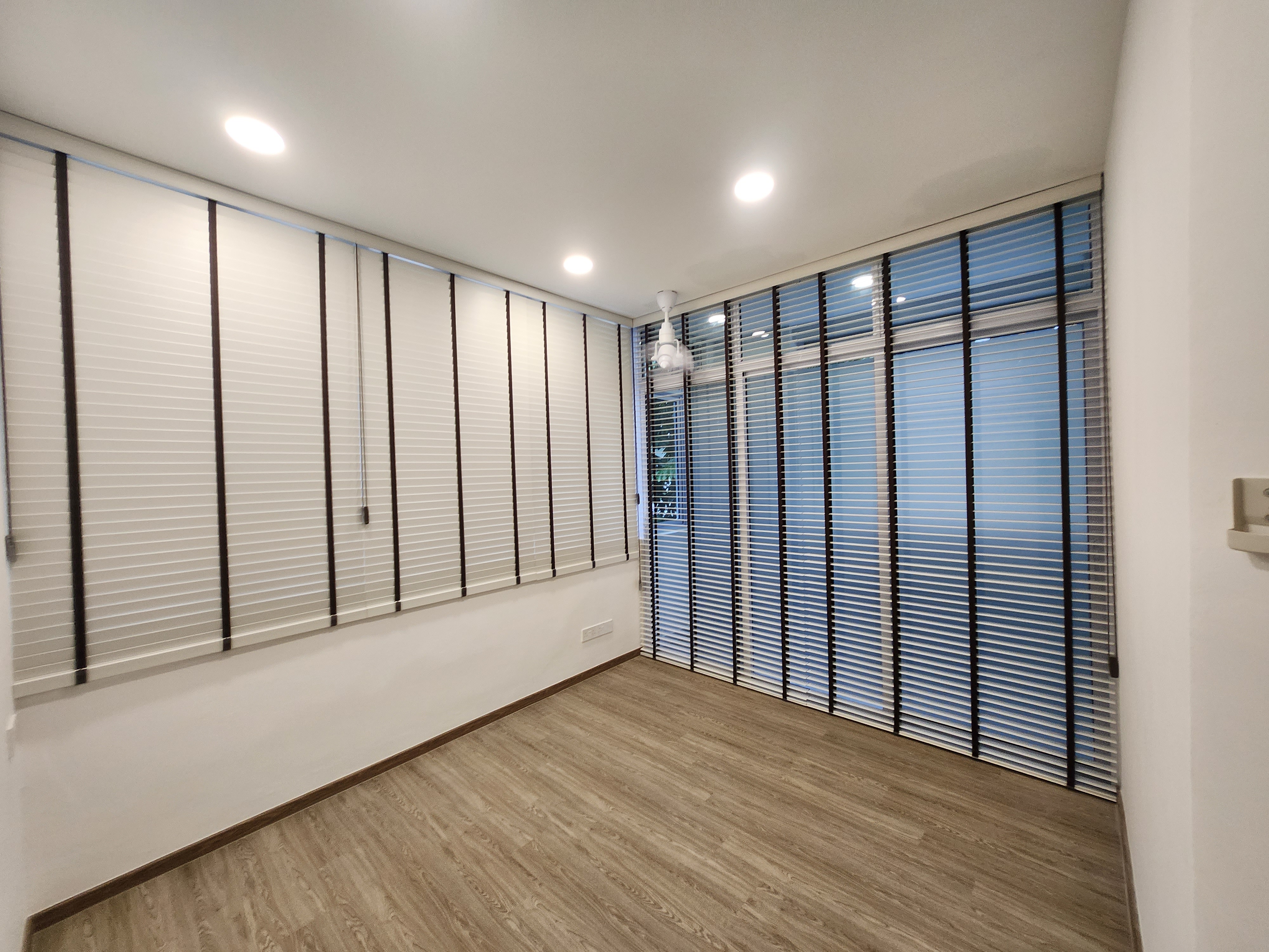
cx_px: 634
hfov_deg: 106.2
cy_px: 476
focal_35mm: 13
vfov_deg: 89.9
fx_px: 477
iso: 100
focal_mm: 1.74
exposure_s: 1/50
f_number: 2.2
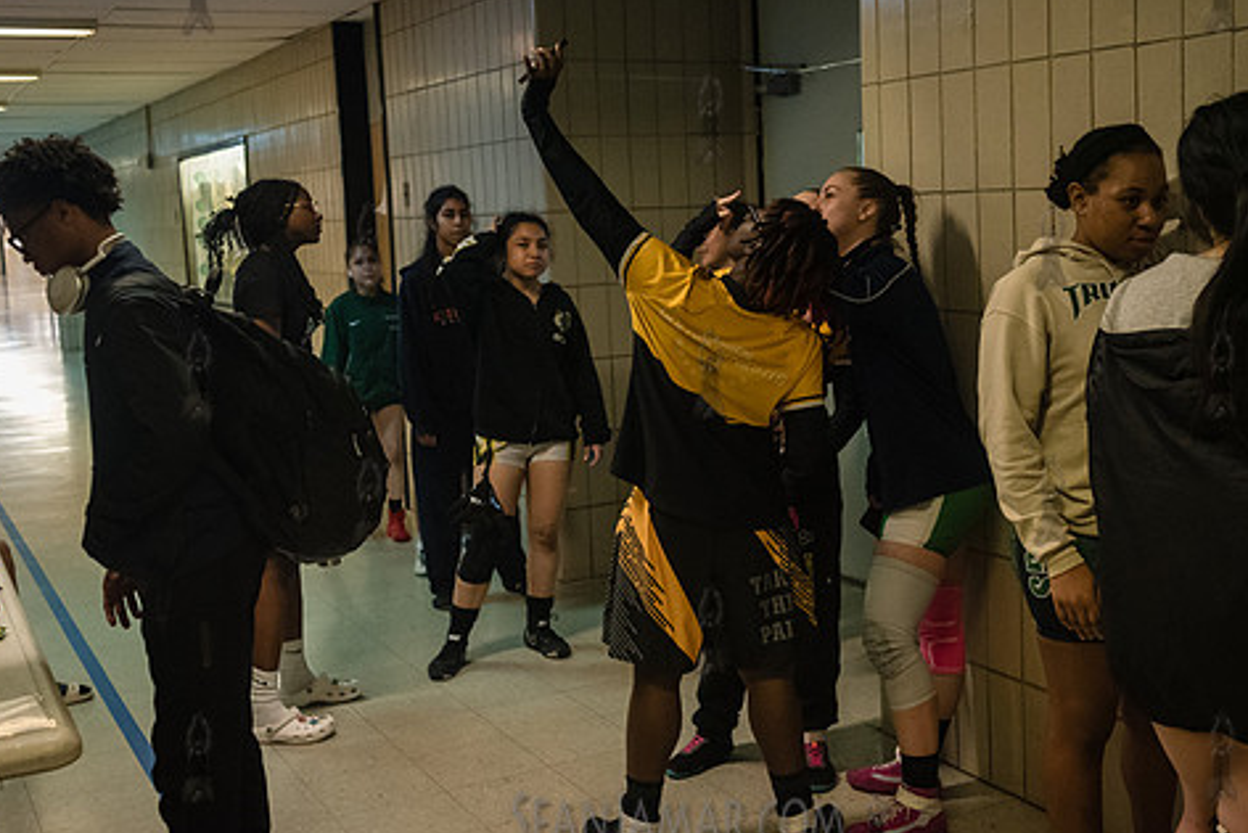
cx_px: 709
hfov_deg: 45.3
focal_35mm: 43
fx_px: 1491
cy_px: 372
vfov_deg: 31.2
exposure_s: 1/320
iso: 5000
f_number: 3.2
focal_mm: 35
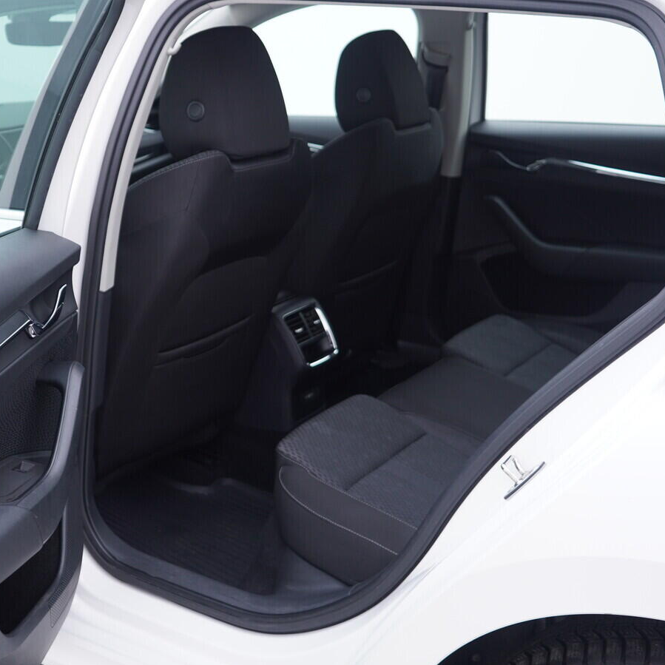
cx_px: 178
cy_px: 331
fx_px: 1065
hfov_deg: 34.1
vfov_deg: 34.7
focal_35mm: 49
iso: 125
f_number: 2.8
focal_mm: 24
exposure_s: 1/40
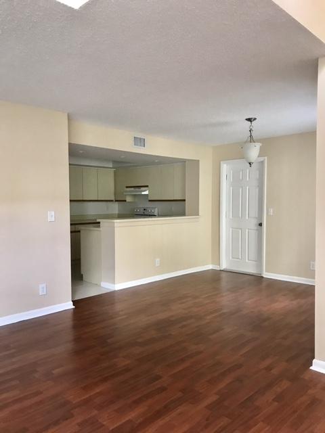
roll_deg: -0.2
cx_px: 162
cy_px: 216
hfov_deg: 49.7
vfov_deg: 63.4
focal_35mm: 28
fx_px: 351
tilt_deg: -1.5
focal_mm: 3.99
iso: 64
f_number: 1.8
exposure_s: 1/15
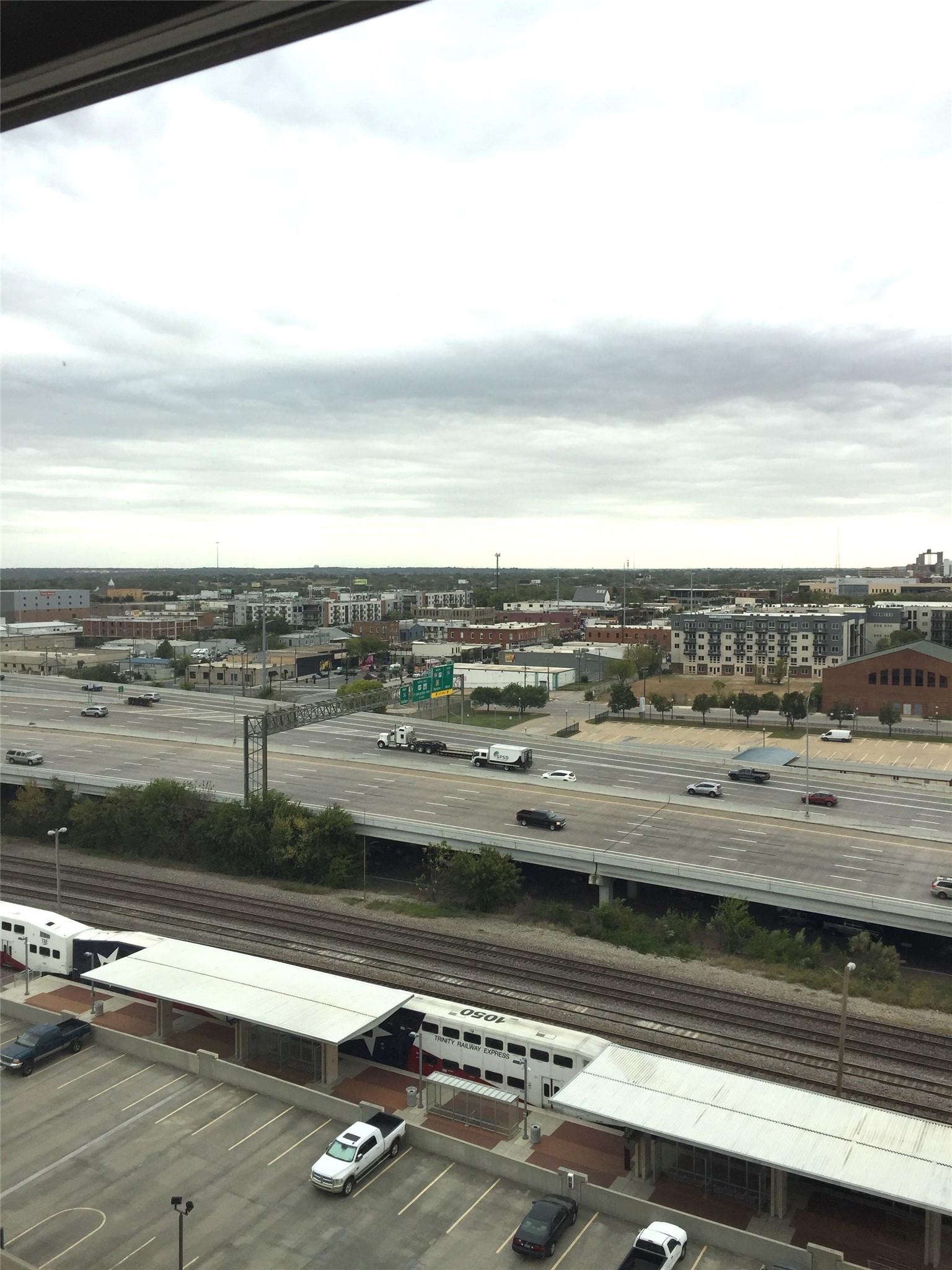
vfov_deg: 61.7
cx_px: 476
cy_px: 635
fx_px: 1063
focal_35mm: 29
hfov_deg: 48.2
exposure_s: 1/1236
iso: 32
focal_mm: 4.15
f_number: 2.2
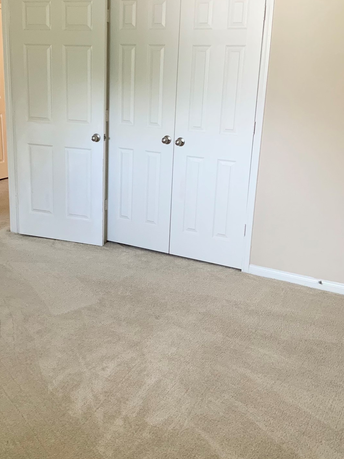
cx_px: 127
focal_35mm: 42
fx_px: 556
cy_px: 219
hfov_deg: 34.2
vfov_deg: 44.8
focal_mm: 3
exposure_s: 1/60
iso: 100
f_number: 1.8
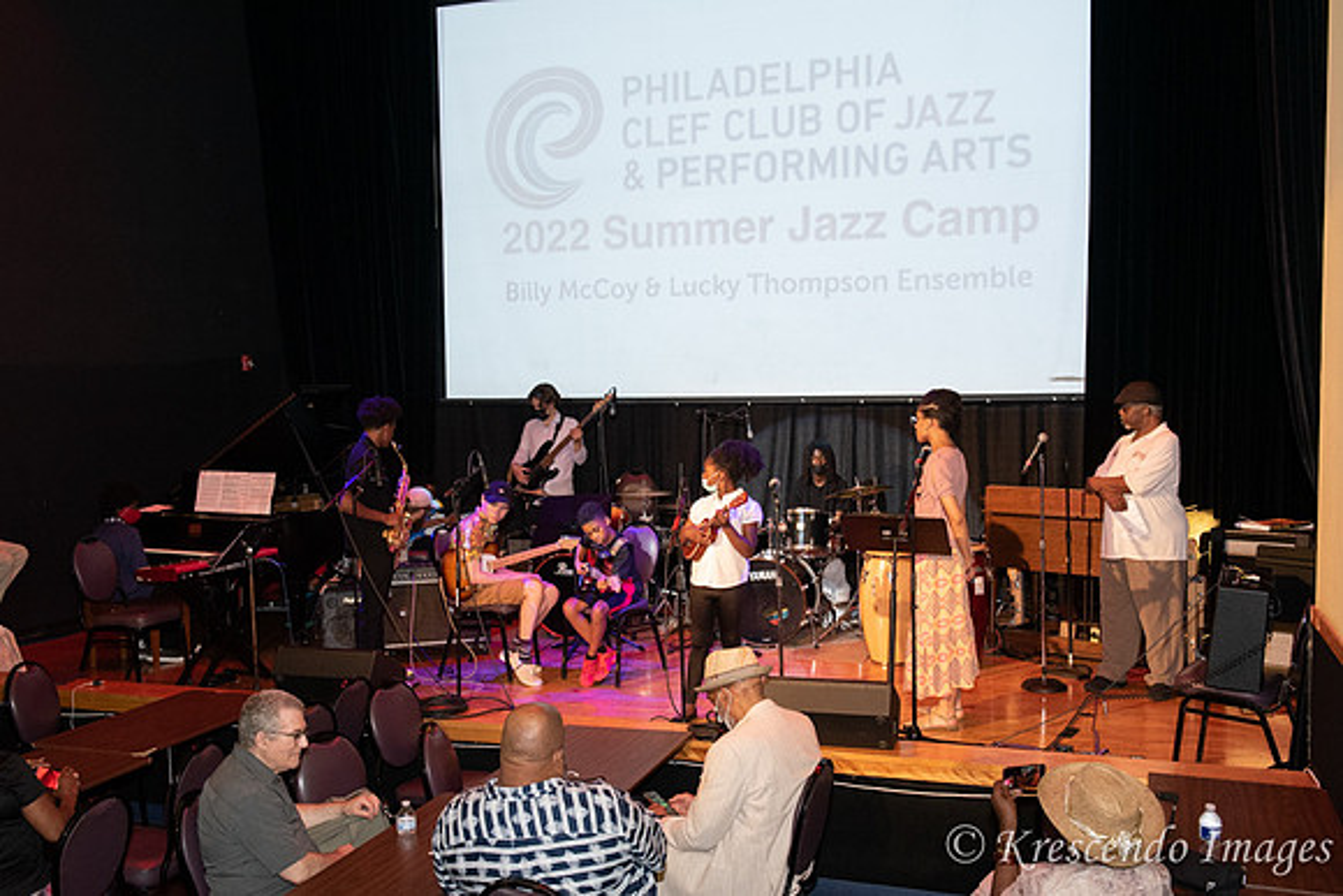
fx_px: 1313
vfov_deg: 37.7
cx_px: 660
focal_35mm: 35
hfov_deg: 54.2
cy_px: 480
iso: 3200
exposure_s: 1/125
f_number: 5.6
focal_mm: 32
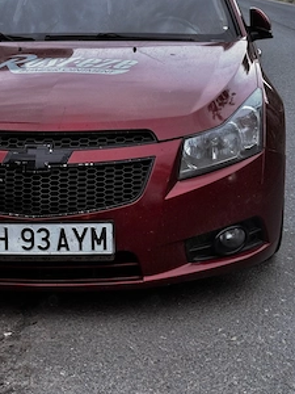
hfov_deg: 22.9
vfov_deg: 30.1
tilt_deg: -12.1
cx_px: 144
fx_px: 727
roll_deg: -3.5
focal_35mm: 64
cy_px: 137
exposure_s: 1/60
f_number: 1.78
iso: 250
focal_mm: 6.86
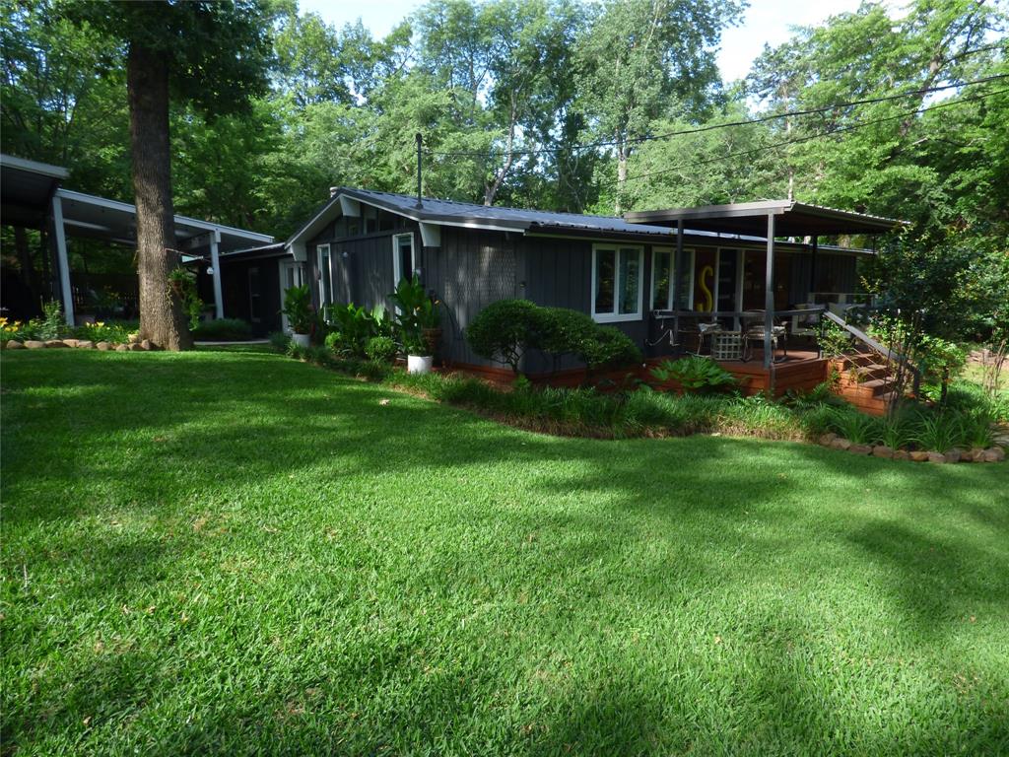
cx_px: 504
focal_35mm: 20
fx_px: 583
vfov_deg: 66.0
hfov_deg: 81.7
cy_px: 378
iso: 100
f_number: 5
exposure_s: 1/80
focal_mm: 3.58
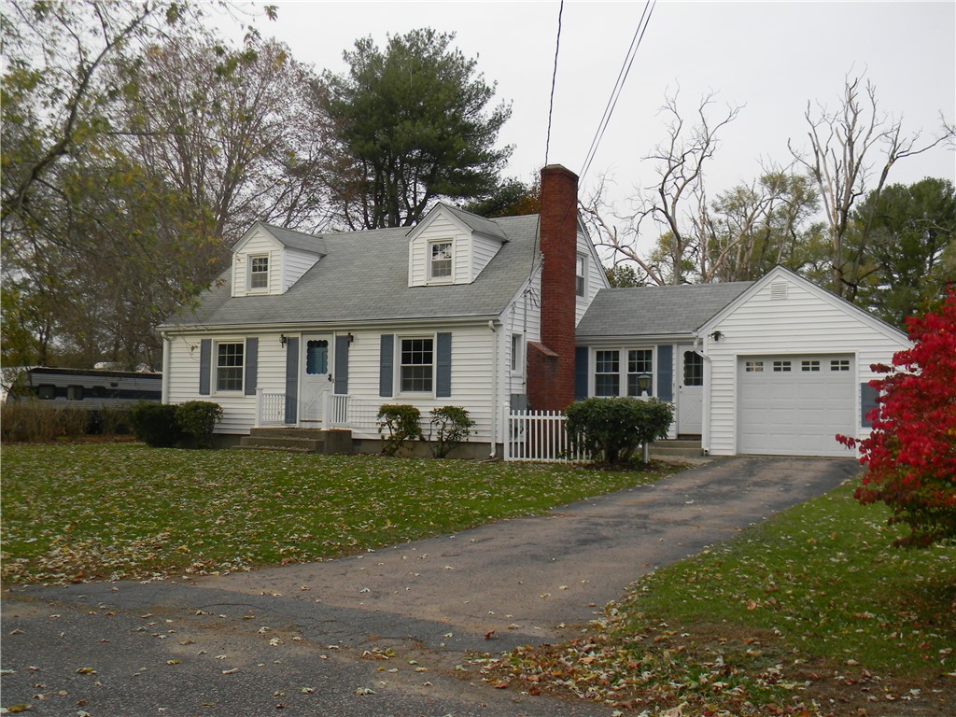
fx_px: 994
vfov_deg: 39.7
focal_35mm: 36
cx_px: 478
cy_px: 358
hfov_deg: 51.4
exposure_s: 1/178
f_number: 3.7
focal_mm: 6.4
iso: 80
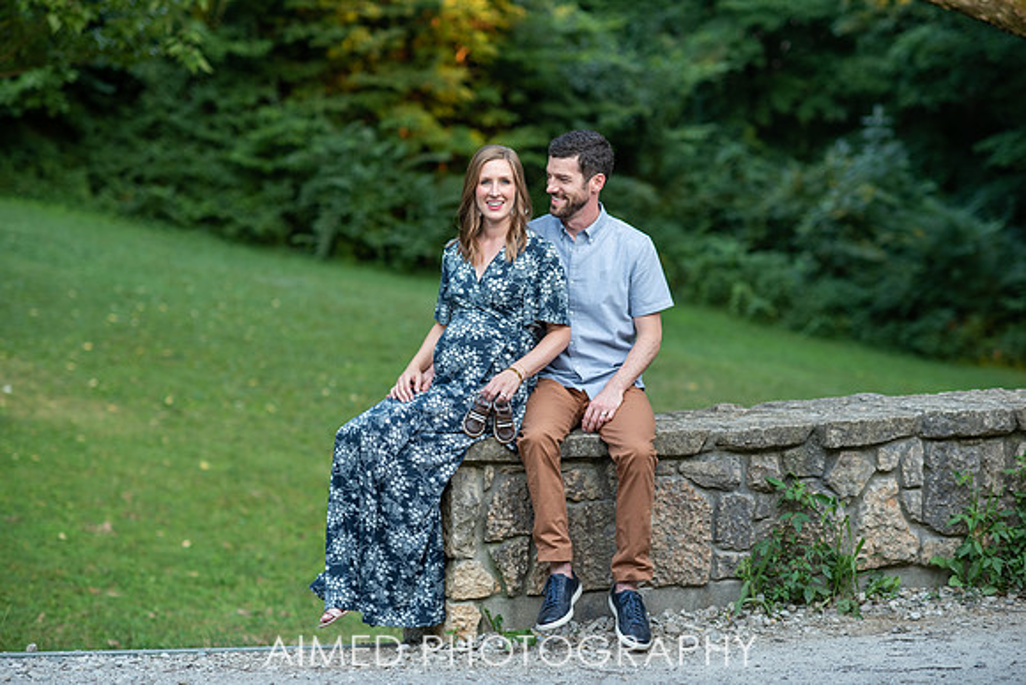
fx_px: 2423
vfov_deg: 16.1
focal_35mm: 85
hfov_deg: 23.9
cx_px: 513
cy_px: 342
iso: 250
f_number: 2.5
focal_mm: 85
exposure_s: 1/250
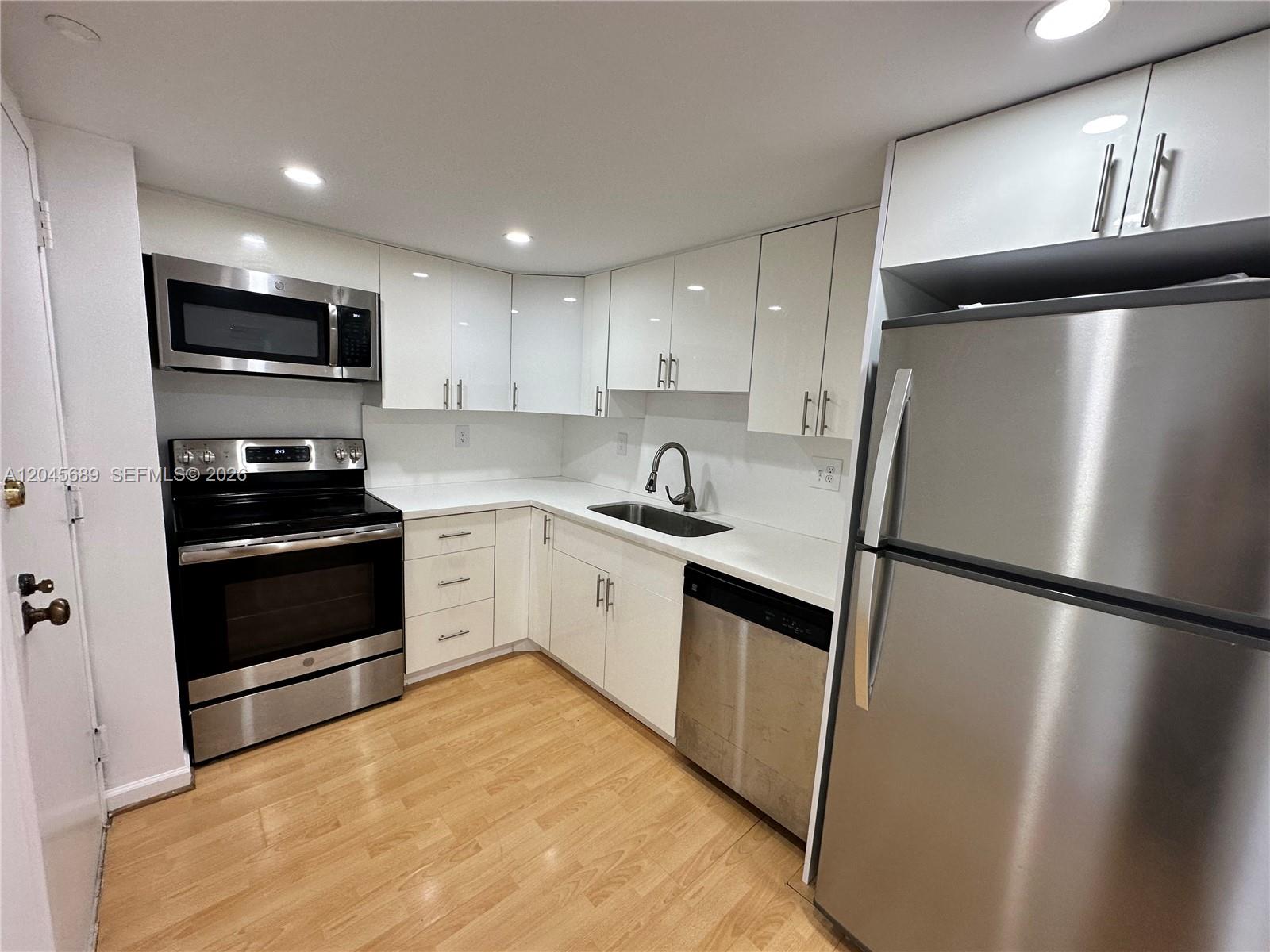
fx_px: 514
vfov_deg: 85.7
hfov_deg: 102.1
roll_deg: -3.4
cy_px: 476
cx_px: 635
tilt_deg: -8.9
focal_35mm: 14
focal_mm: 2.22
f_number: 2.2
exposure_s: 1/120
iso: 160
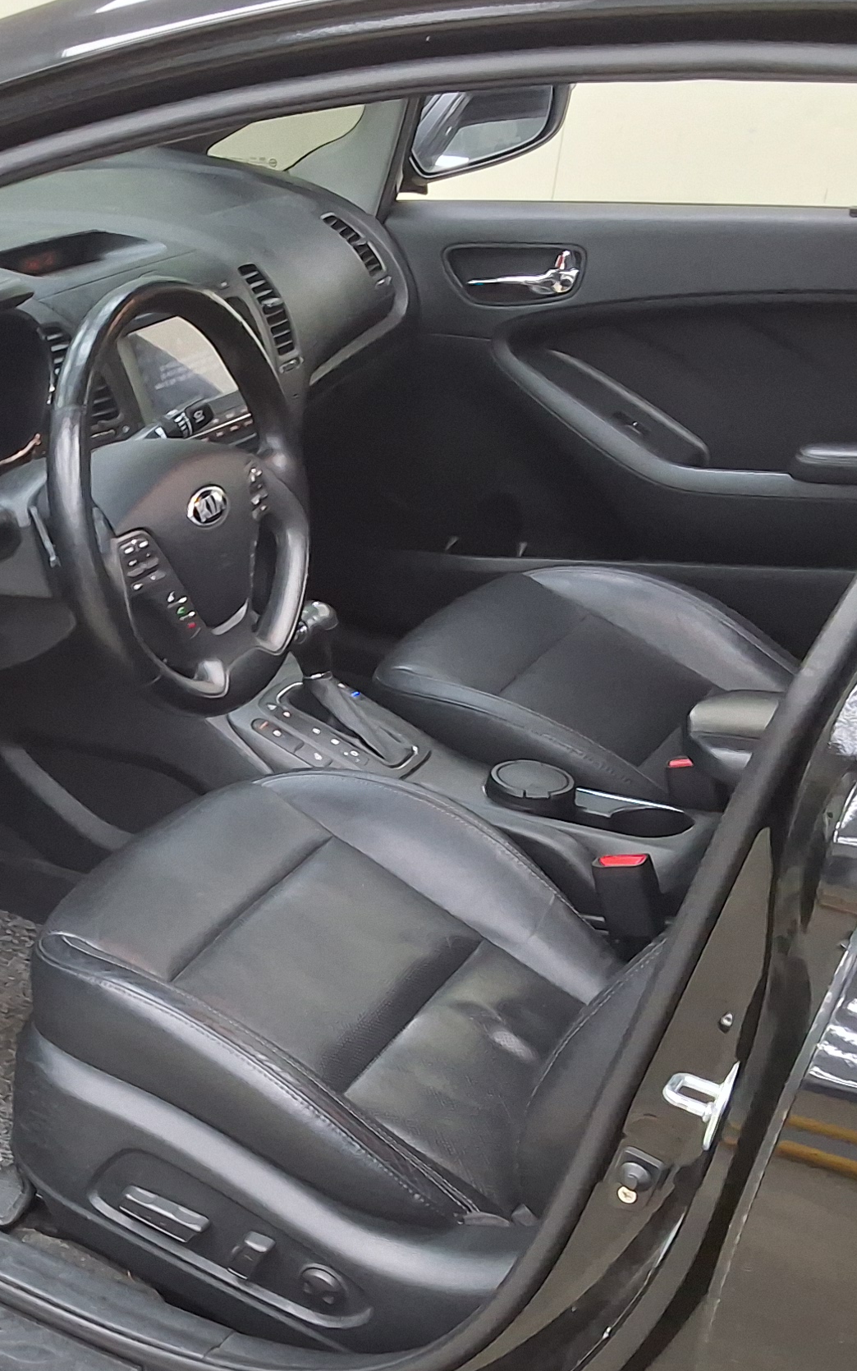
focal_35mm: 58
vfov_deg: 35.1
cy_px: 766
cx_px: -236
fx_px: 2167
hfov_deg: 20.5
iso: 100
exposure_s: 1/40
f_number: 1.9
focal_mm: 2.91
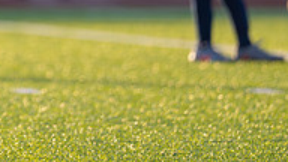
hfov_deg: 2.5
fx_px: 6567
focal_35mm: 860
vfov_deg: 1.4
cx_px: -134
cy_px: -139
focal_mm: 200
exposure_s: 1/2500
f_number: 2.8
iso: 400
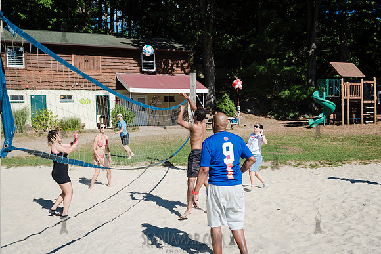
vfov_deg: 35.1
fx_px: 402
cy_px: 127
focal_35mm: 38
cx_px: 190
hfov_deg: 50.7
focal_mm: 38
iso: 200
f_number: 5.6
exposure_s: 1/1000
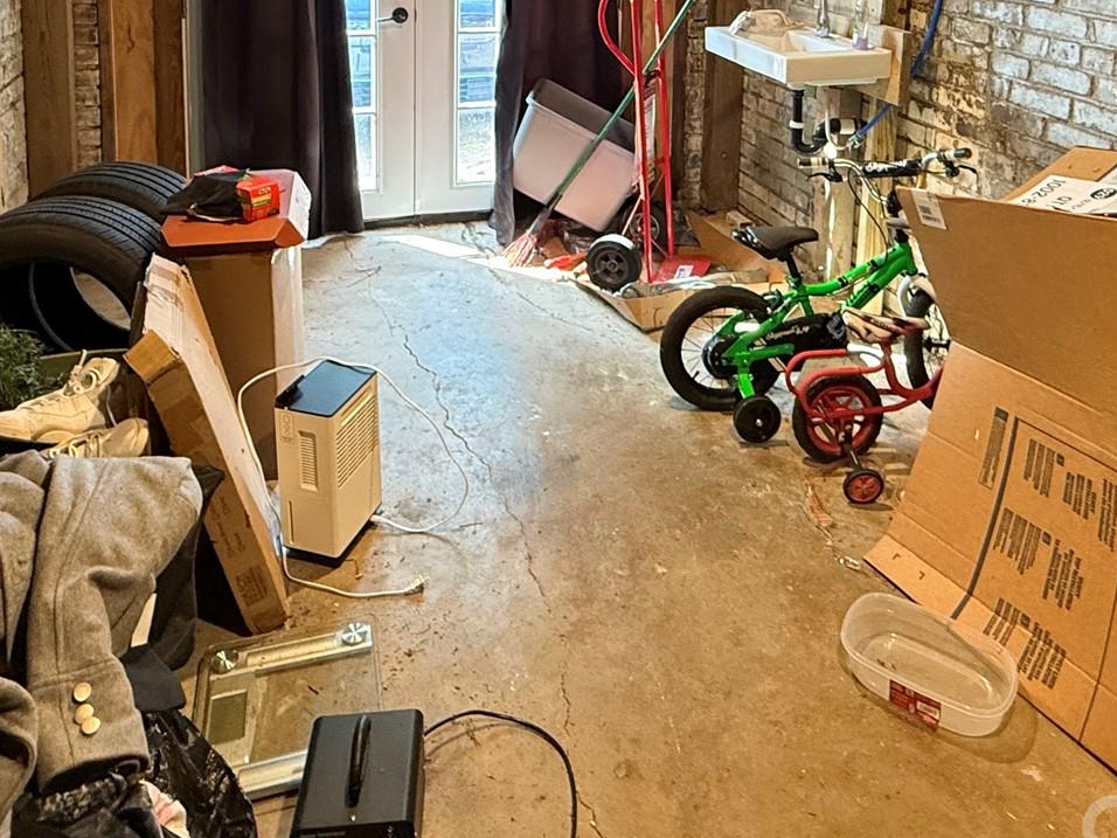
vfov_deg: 41.3
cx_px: 589
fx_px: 968
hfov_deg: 59.9
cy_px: 18
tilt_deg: -6.5
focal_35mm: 30
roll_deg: -1.0
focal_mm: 2.22
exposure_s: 1/60
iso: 250
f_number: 2.2
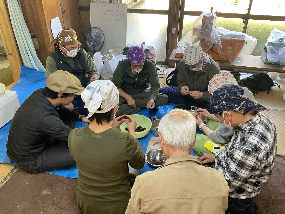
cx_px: 142
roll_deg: -0.6
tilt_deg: -33.1
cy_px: 107
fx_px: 239
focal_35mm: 29
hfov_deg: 61.7
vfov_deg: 48.2
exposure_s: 1/60
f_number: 1.8
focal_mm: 3
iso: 100
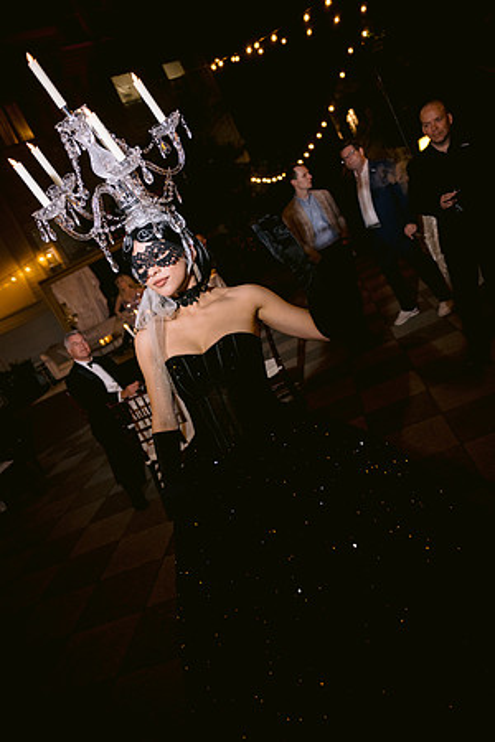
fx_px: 577
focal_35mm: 28
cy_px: 371
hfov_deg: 46.4
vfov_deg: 65.5
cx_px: 248
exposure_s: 1/100
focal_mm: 28
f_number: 3.2
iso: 1250
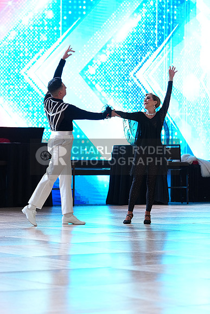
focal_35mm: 146
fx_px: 1277
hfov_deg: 9.4
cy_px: 157
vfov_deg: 14.1
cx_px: 105
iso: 2000
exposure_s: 1/400
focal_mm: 146
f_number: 4
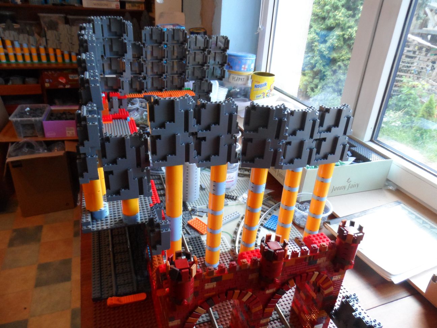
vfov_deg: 56.8
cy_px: 164
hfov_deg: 71.6
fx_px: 303
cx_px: 218
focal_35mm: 24
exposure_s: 1/30
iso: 240
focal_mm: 4
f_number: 3.2
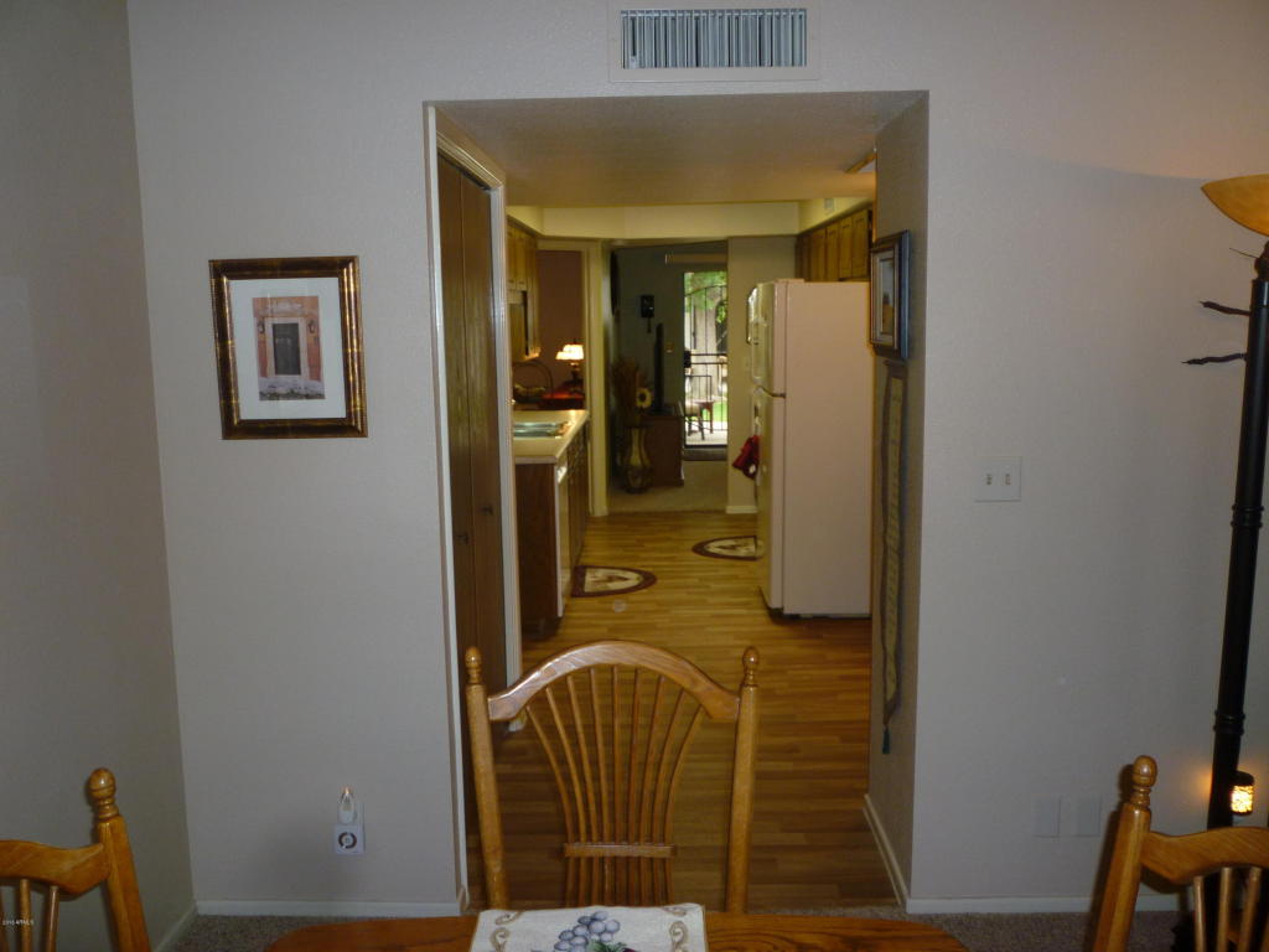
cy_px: 476
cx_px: 634
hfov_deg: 61.7
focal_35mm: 29
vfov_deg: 48.2
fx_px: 1063
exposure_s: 1/30
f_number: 3.3
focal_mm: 5.2
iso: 125
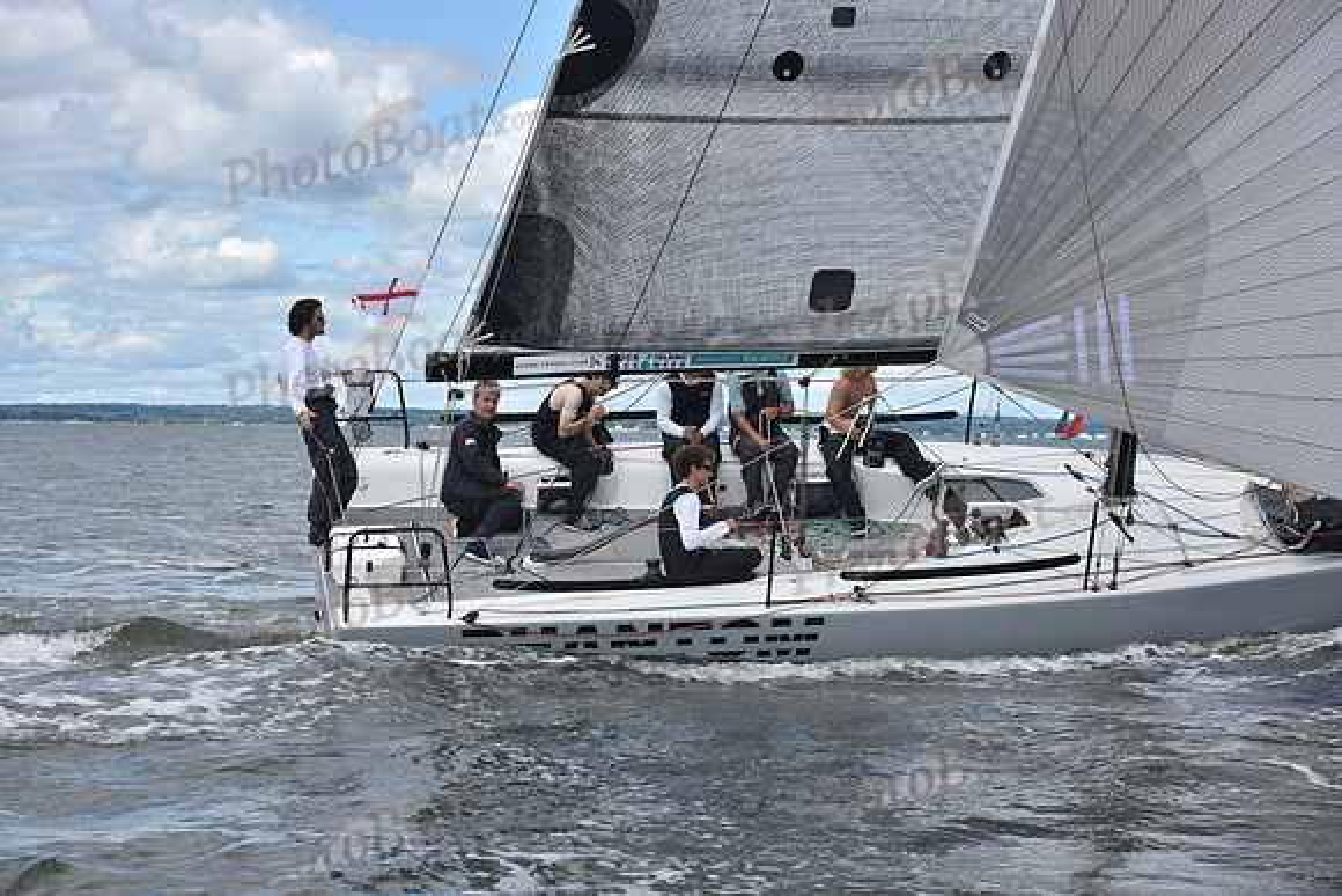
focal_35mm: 70
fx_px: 2610
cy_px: 448
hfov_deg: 28.8
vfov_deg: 19.5
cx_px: 671
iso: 250
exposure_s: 1/1000
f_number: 7.1
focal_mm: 70
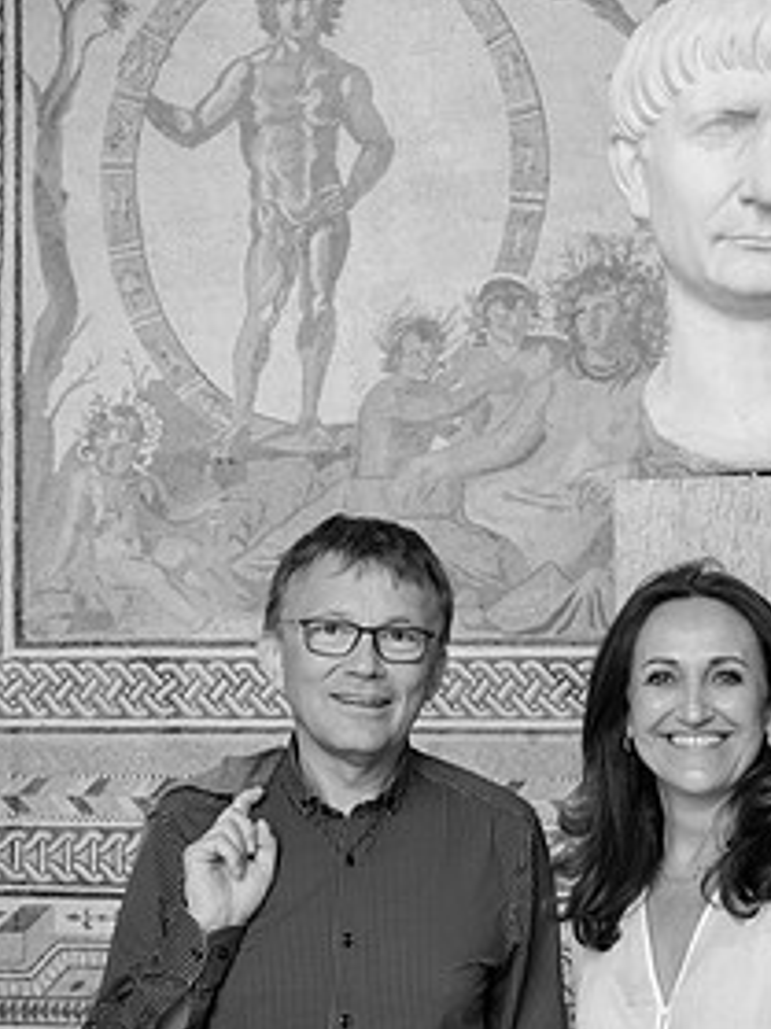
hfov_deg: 19.3
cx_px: 491
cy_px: 546
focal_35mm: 76
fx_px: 2259
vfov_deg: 25.7
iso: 250
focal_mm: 33.1
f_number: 5.6
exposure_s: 1/100
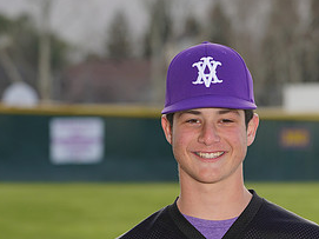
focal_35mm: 346
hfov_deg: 5.7
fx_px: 3187
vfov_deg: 4.3
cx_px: 203
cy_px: 280
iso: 100
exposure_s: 1/200
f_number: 7.1
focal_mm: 168
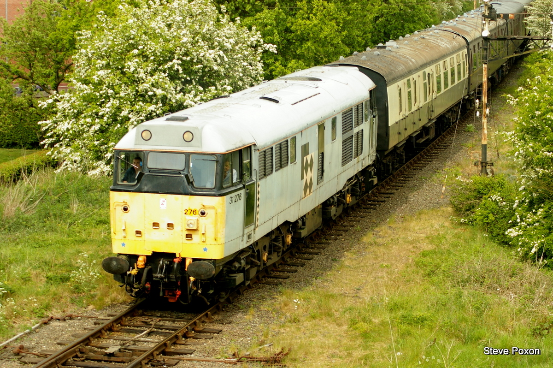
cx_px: 276
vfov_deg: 13.0
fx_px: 1612
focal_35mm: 105
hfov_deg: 19.5
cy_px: 184
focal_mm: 70
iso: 400
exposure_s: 1/180
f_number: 5.6
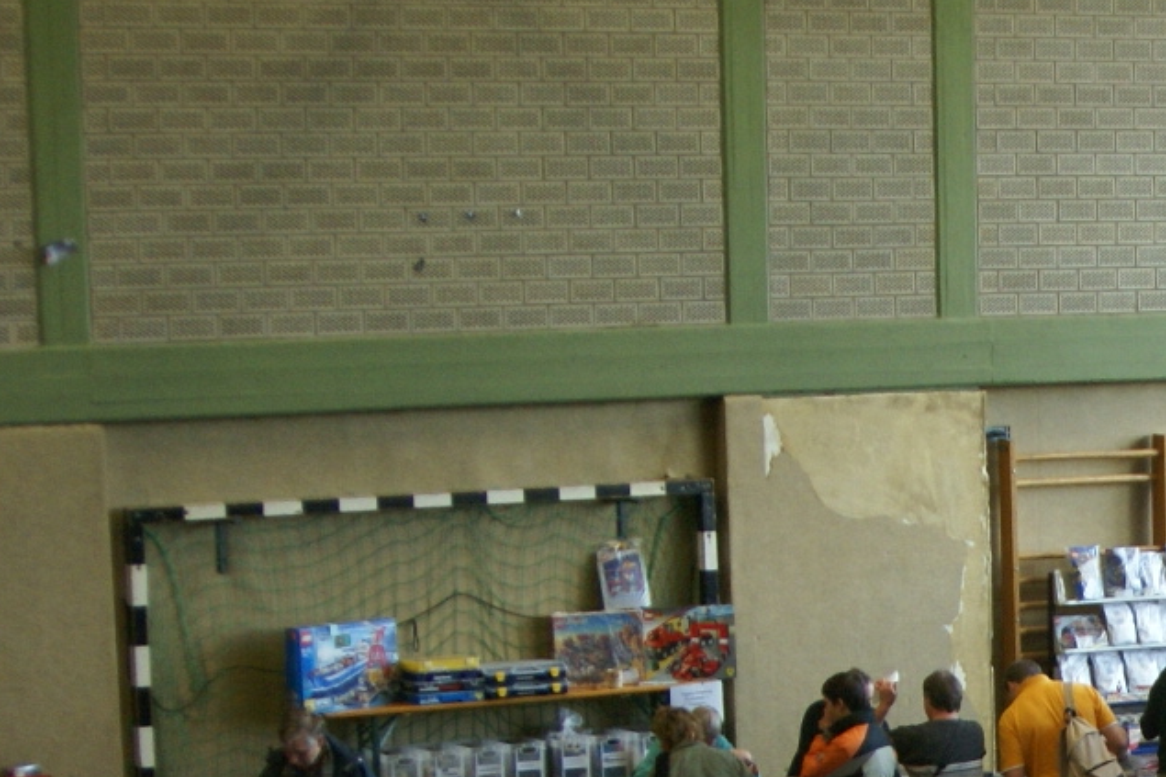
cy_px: 977
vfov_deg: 10.6
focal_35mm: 127
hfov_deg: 15.3
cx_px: 1559
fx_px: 4112
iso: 200
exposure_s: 1/50
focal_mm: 28
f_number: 4
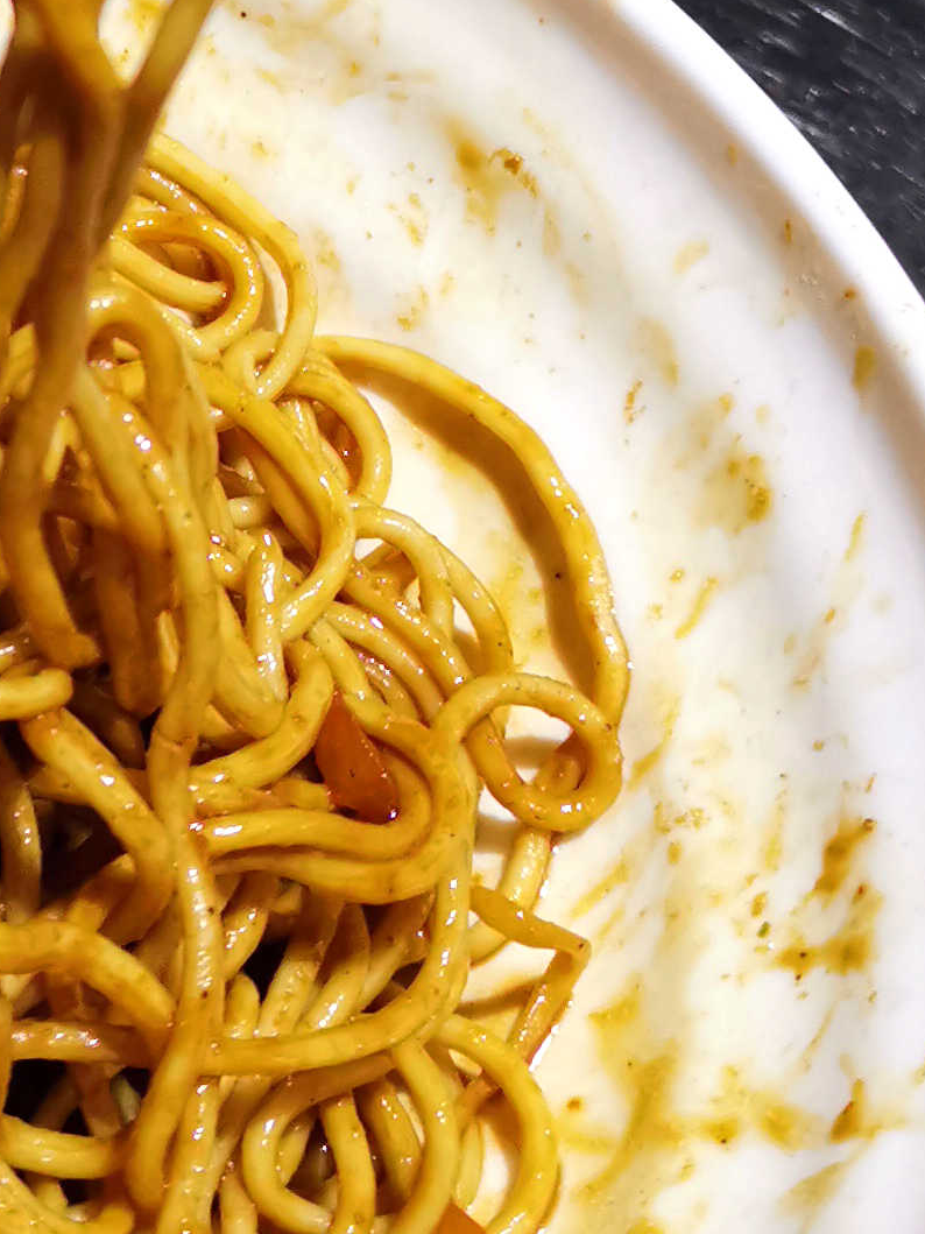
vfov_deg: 20.7
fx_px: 3314
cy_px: 162
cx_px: -306
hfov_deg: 15.1
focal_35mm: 93
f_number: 1.8
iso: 400
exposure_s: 1/33.3
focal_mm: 5.58
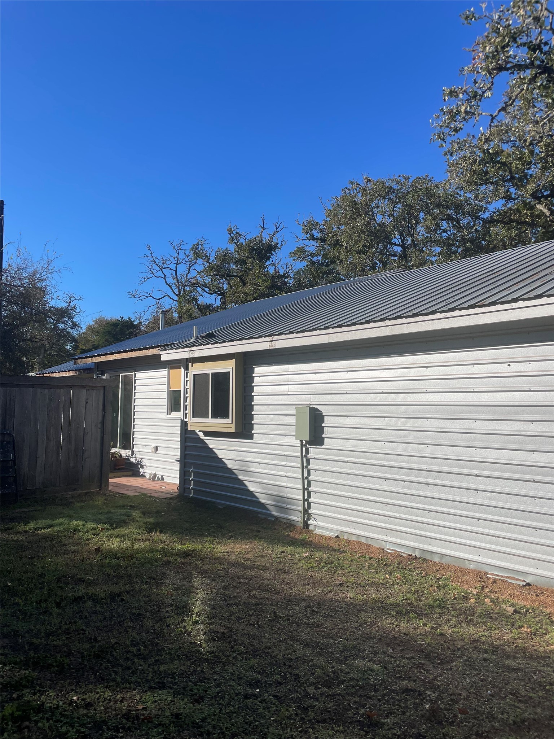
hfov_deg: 53.1
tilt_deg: +5.7
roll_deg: -0.1
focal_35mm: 26
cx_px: 277
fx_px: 555
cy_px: 370
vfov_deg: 67.3
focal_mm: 4.2
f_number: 1.6
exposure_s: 1/6135
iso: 32
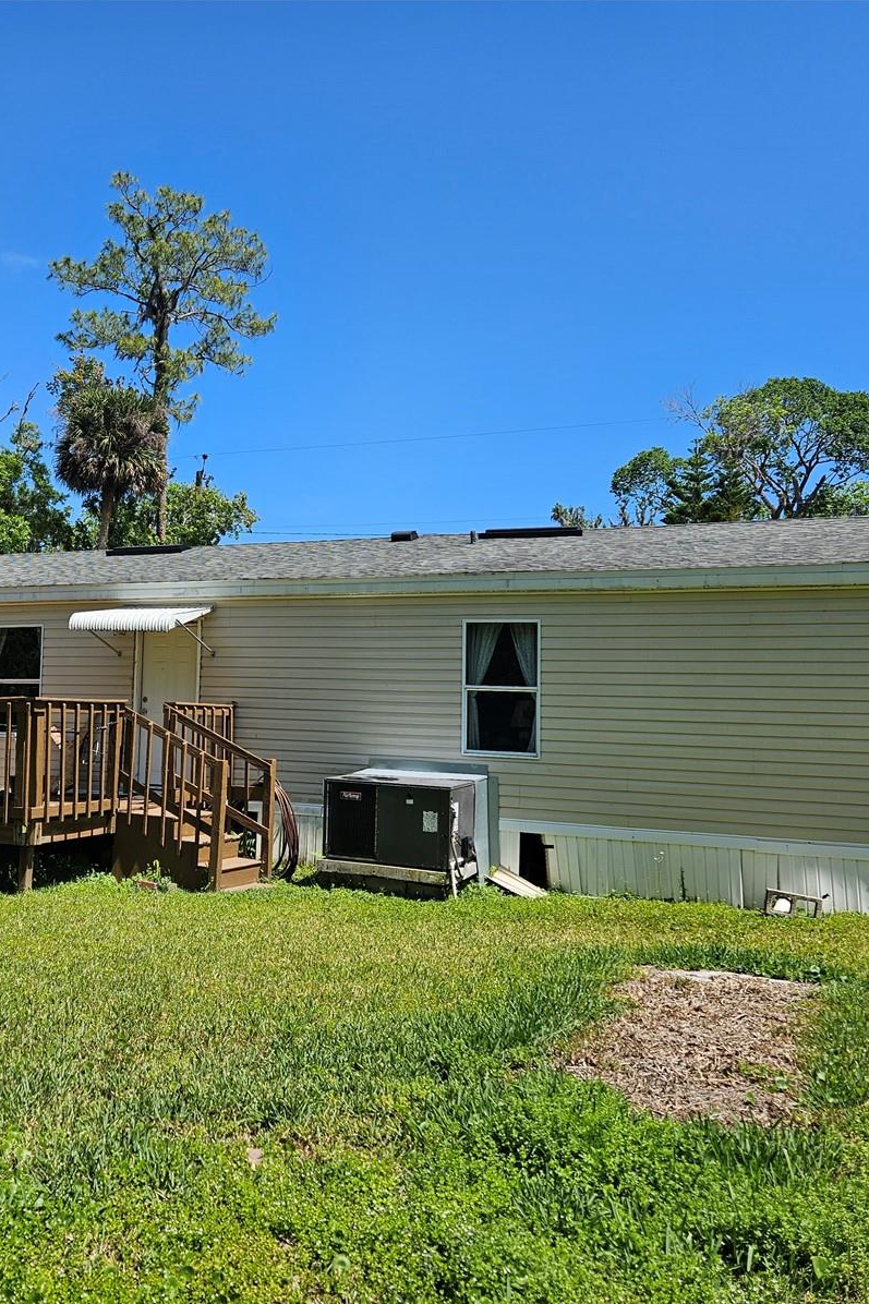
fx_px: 1159
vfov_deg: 58.7
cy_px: 653
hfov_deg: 40.4
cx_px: 266
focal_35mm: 32
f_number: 1.8
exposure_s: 1/2145
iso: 25
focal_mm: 5.4
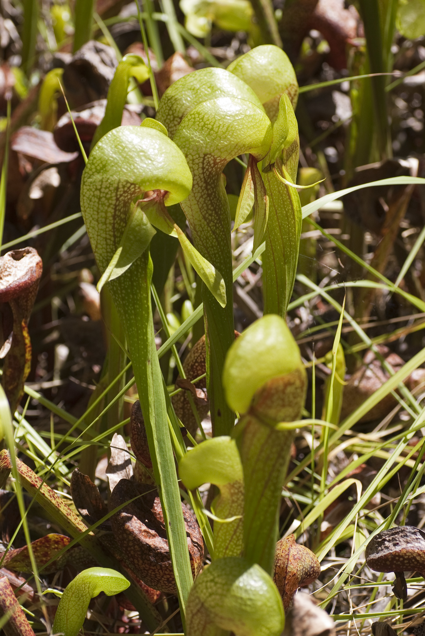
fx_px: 2388
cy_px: 318
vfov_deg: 15.2
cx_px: 212
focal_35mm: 135
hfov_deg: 10.2
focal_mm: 90
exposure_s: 1/1000
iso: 200
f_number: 5.6
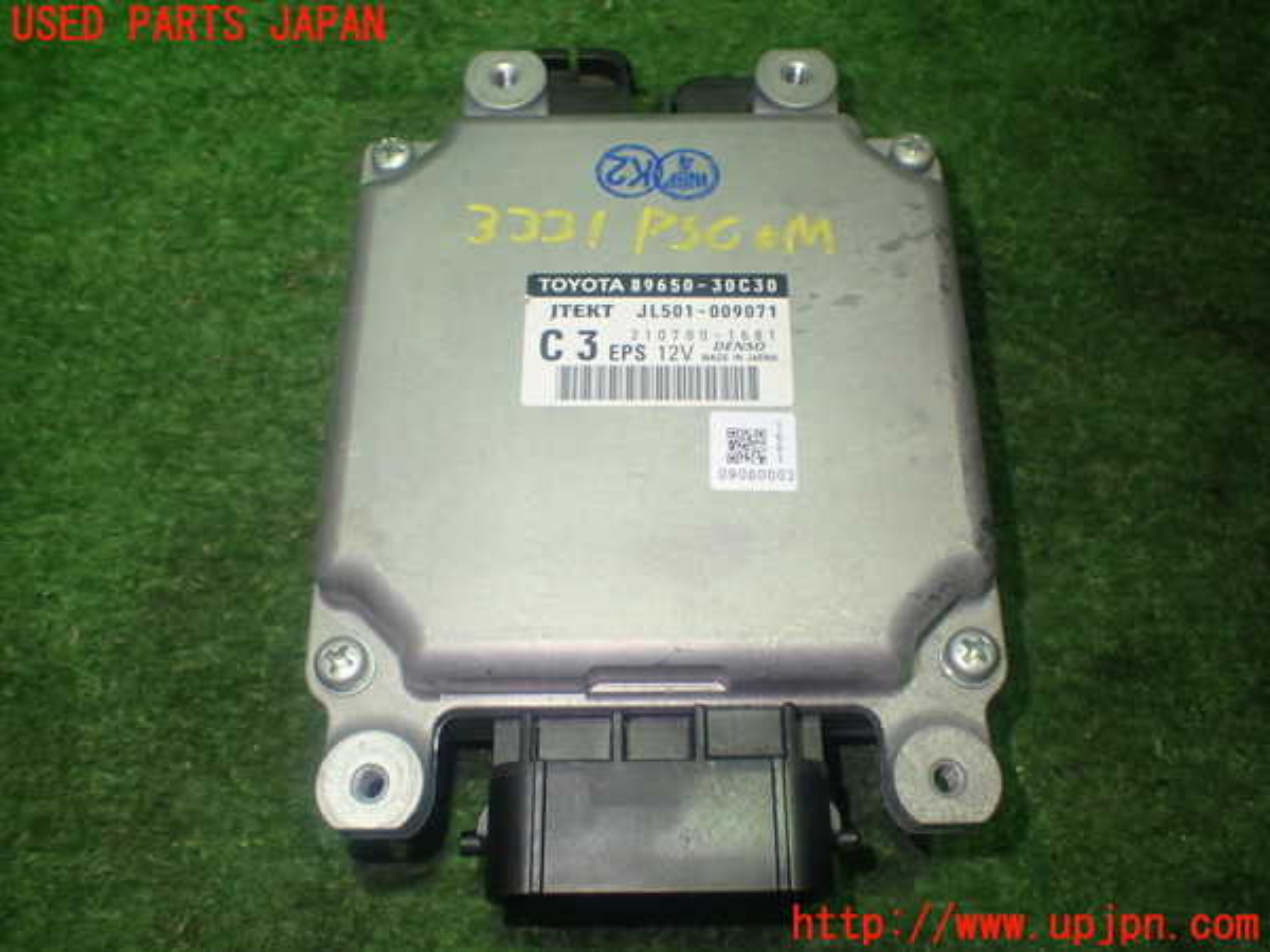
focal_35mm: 32
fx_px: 1174
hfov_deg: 56.8
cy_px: 476
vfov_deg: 44.2
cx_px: 635
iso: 200
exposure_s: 1/30
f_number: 2.4
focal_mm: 5.79
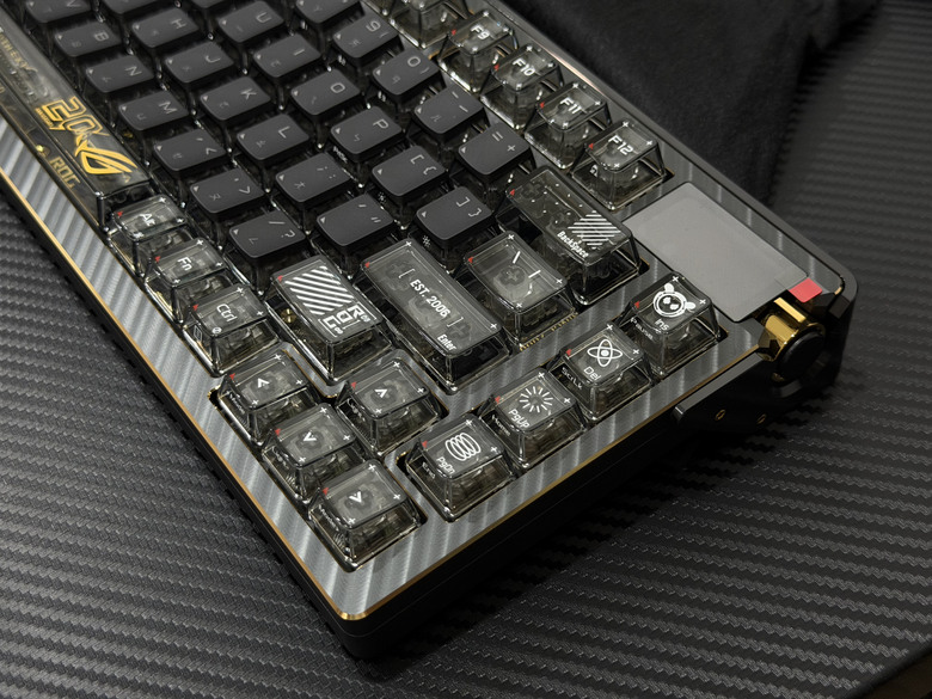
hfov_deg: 39.7
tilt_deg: -48.4
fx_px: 1292
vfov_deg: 30.3
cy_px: 350
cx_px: 466
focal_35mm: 48
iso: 200
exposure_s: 1/60
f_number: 1.78
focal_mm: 6.76
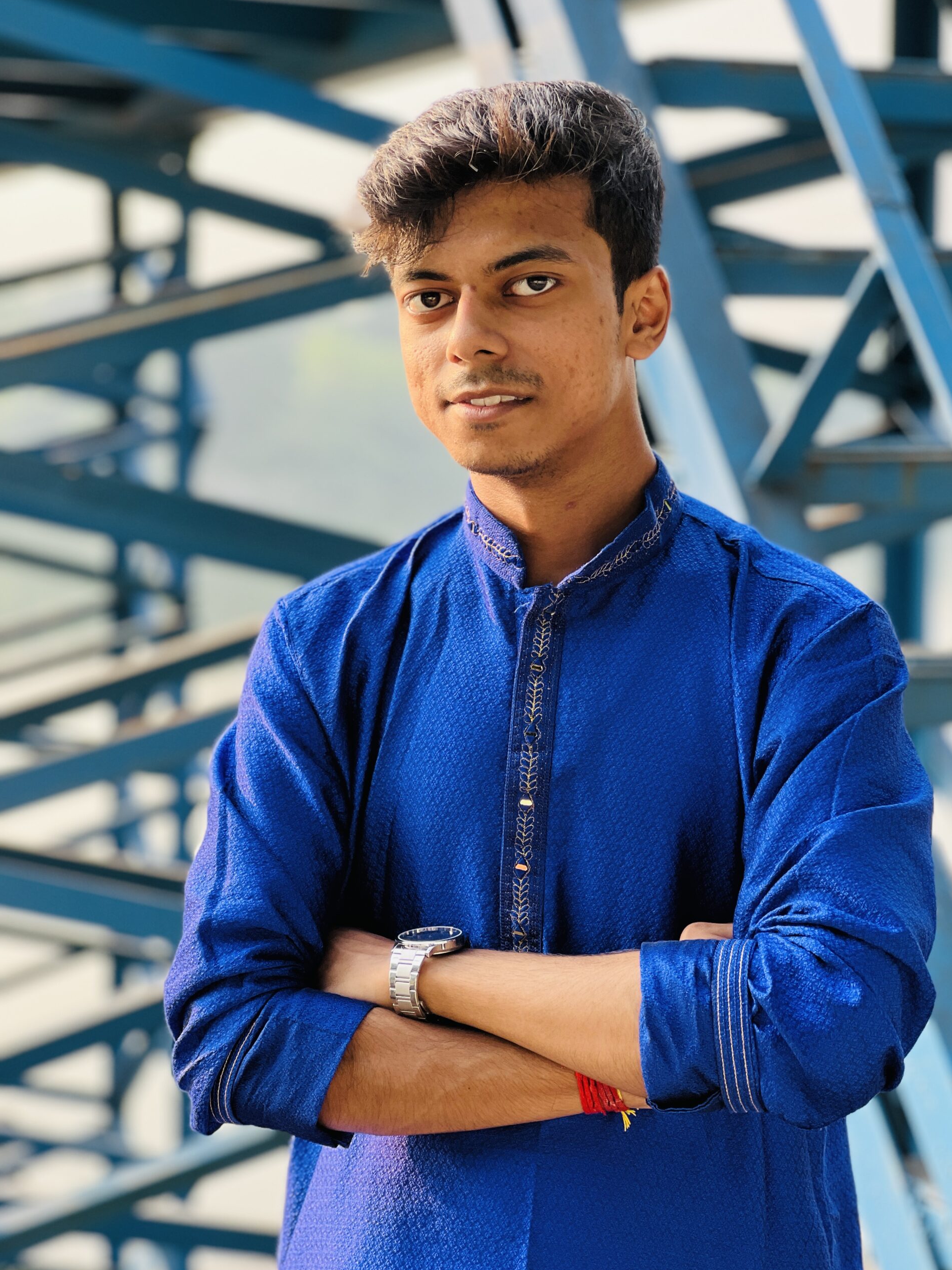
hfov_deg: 18.9
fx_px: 2860
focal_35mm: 78
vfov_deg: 25.0
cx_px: 481
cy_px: 633
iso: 50
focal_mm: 9
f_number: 2.8
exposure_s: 1/121
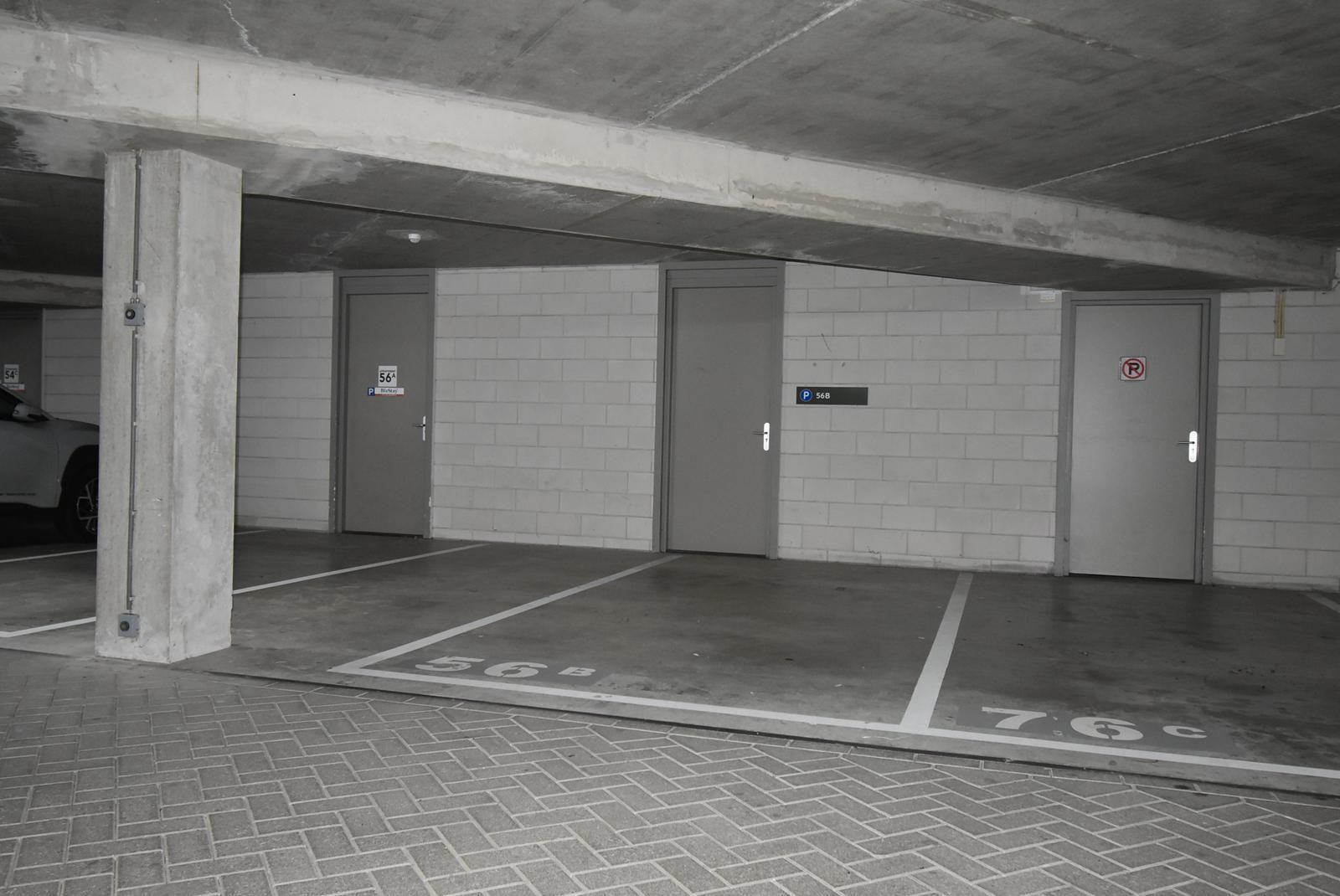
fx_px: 1062
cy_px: 448
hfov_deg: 64.5
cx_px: 670
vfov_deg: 45.8
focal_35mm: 28
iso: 1600
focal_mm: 19
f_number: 5.6
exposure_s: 1/60
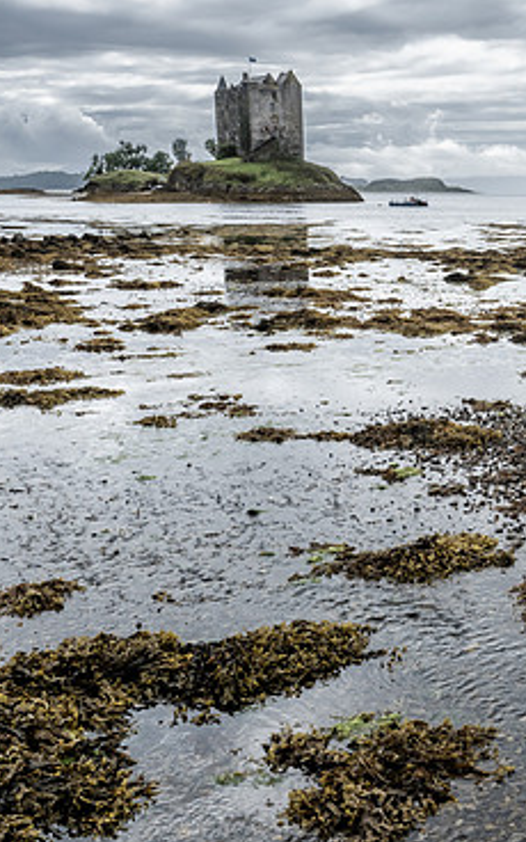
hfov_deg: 24.4
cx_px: 595
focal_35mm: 49
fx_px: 1124
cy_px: 404
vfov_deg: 41.0
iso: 640
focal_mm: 30
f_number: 22
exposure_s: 1/125
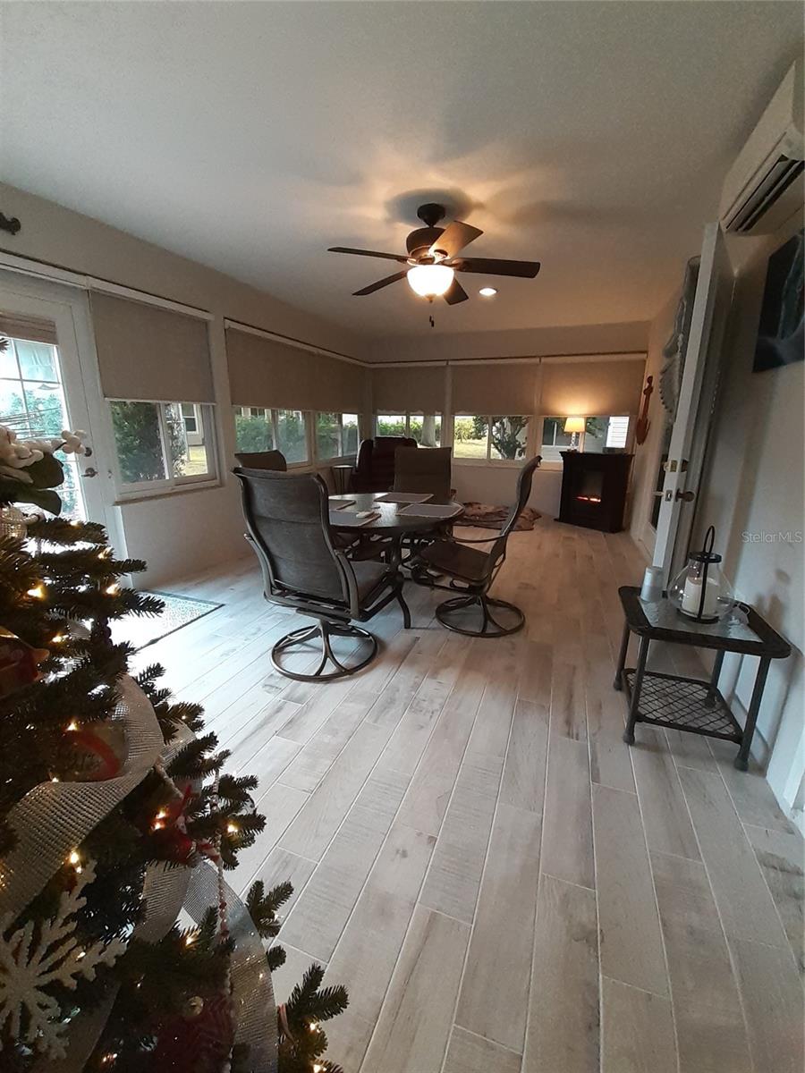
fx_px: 403
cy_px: 536
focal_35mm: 13
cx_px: 402
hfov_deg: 89.9
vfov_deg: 106.2
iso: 160
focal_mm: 1.13
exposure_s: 1/50
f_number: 2.2
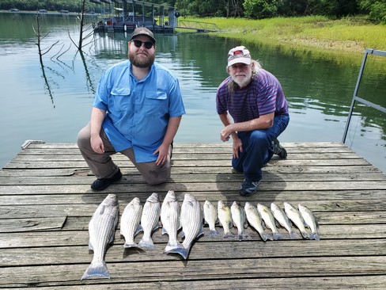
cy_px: 145
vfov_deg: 53.1
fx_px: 290
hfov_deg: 67.3
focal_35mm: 26
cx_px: 193
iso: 50
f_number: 2.4
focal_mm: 4.3
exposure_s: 1/660
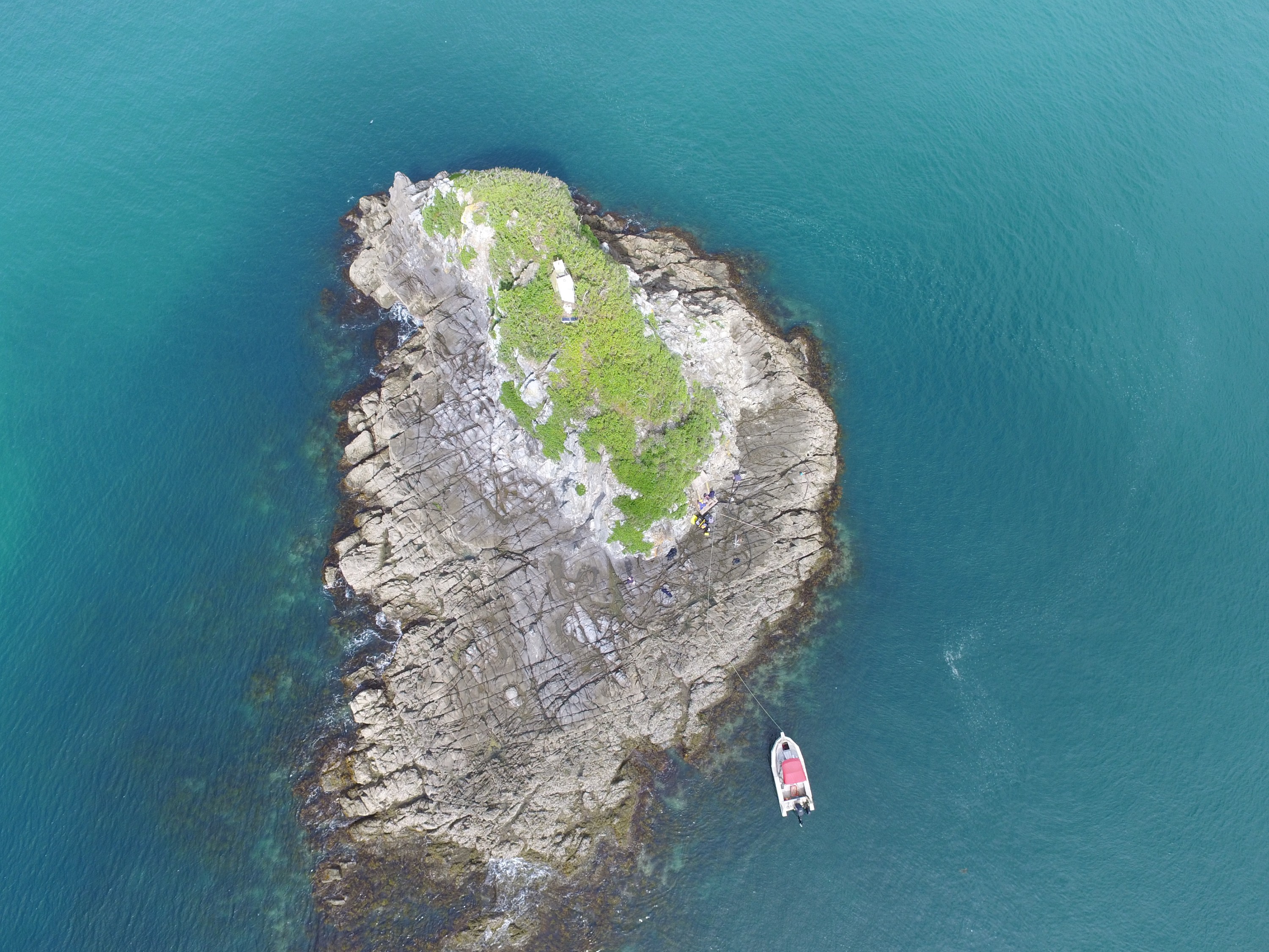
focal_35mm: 20
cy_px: 476
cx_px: 634
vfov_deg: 66.0
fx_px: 733
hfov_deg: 81.7
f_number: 2.8
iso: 100
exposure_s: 1/397
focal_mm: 3.61
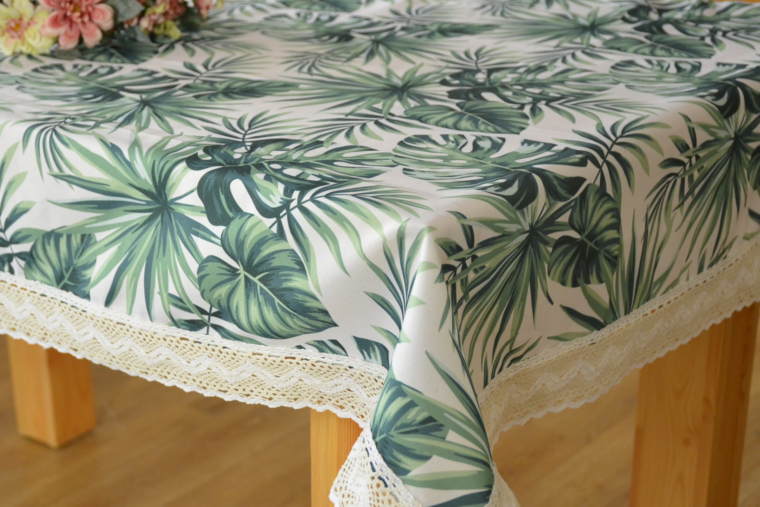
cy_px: 322
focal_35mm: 72
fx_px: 1513
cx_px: 308
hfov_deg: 28.1
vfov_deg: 19.0
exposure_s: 1/30
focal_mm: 35
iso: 1600
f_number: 4.2
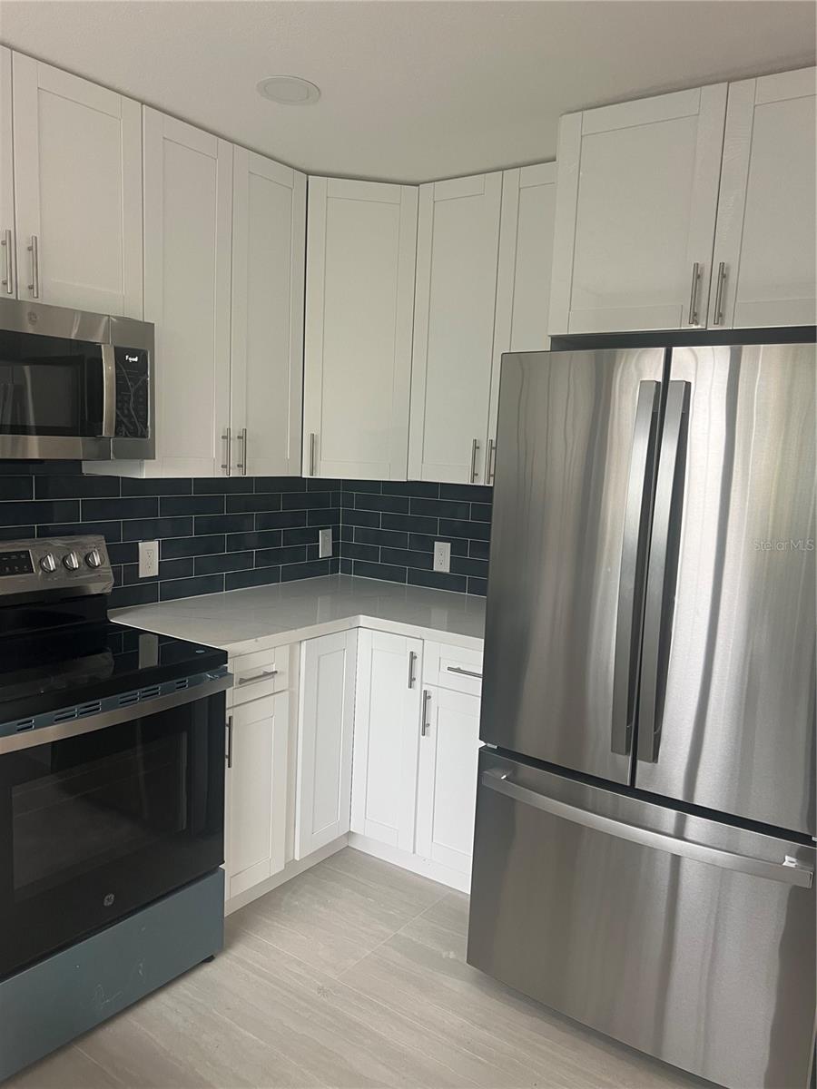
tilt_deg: -6.8
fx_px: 818
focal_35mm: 26
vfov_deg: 67.3
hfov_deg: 53.1
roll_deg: -1.3
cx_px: 408
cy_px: 544
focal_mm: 5.7
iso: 100
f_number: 1.5
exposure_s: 1/60
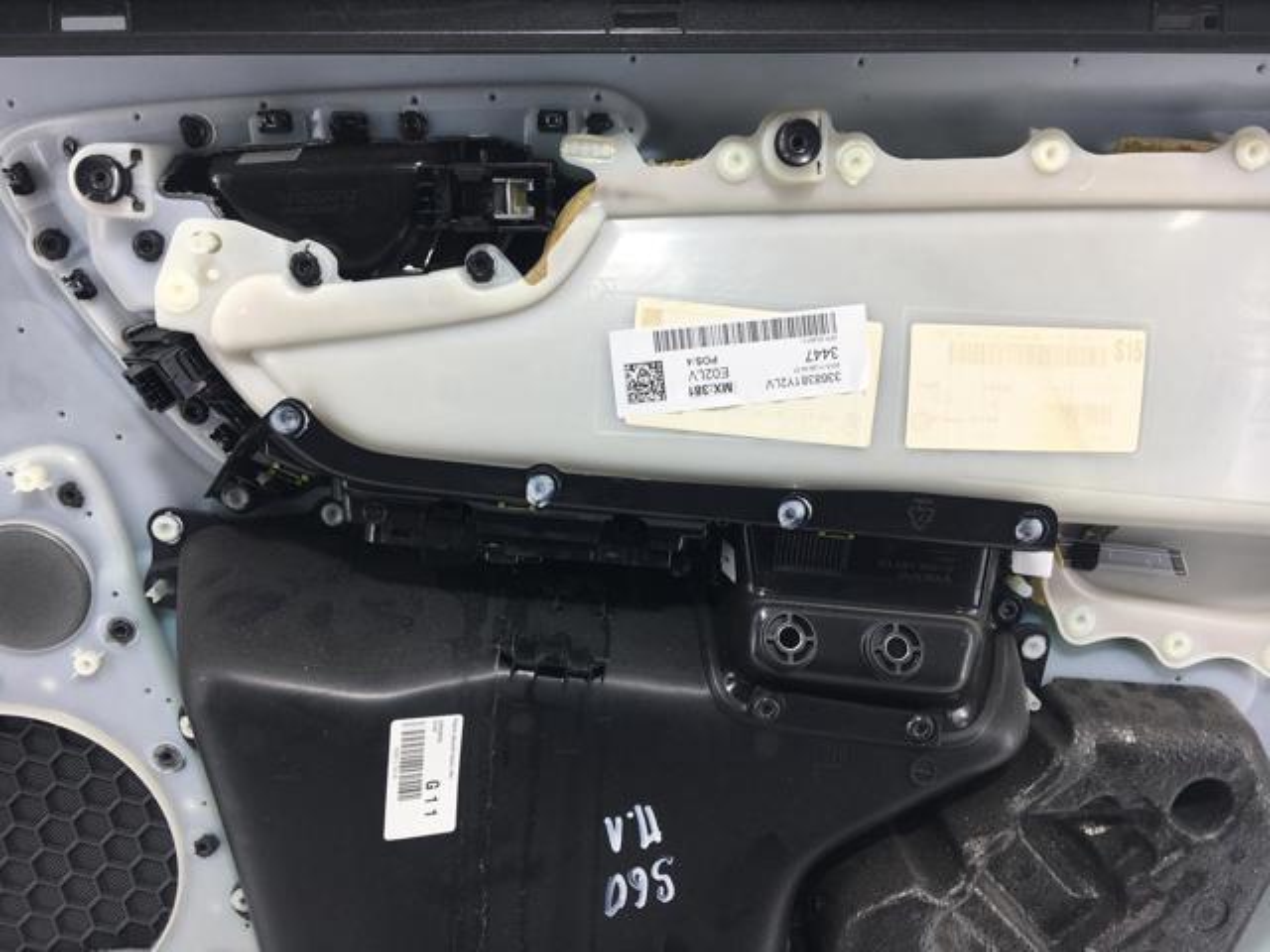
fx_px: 1064
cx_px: 635
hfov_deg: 61.7
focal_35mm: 29
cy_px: 476
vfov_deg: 48.2
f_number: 2.2
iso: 25
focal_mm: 4.15
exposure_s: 1/127
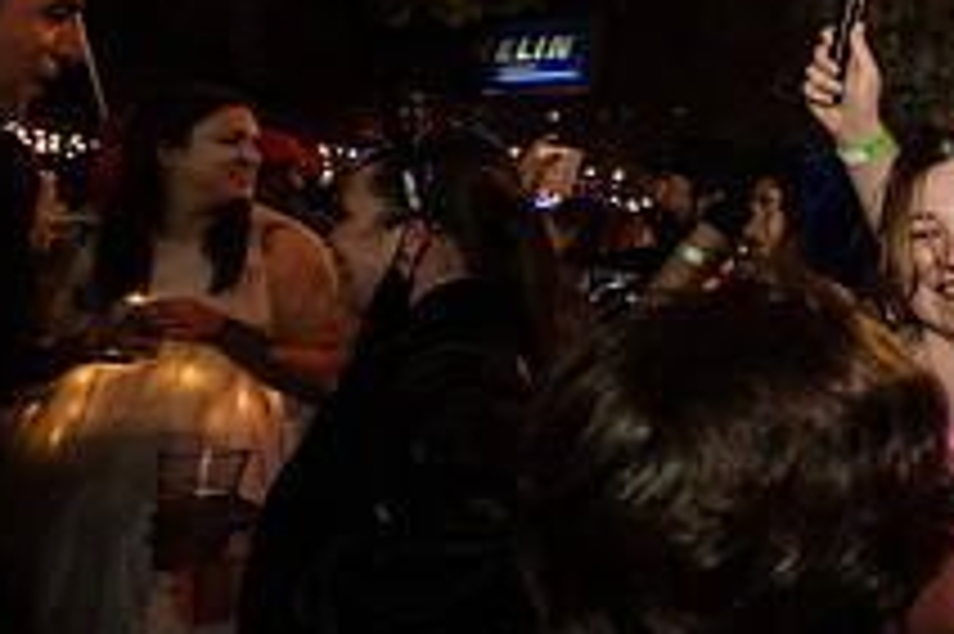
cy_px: 182
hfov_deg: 33.9
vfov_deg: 32.1
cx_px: 1246
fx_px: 1086
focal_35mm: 41
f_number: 3.5
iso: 2000
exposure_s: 1/80
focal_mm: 14
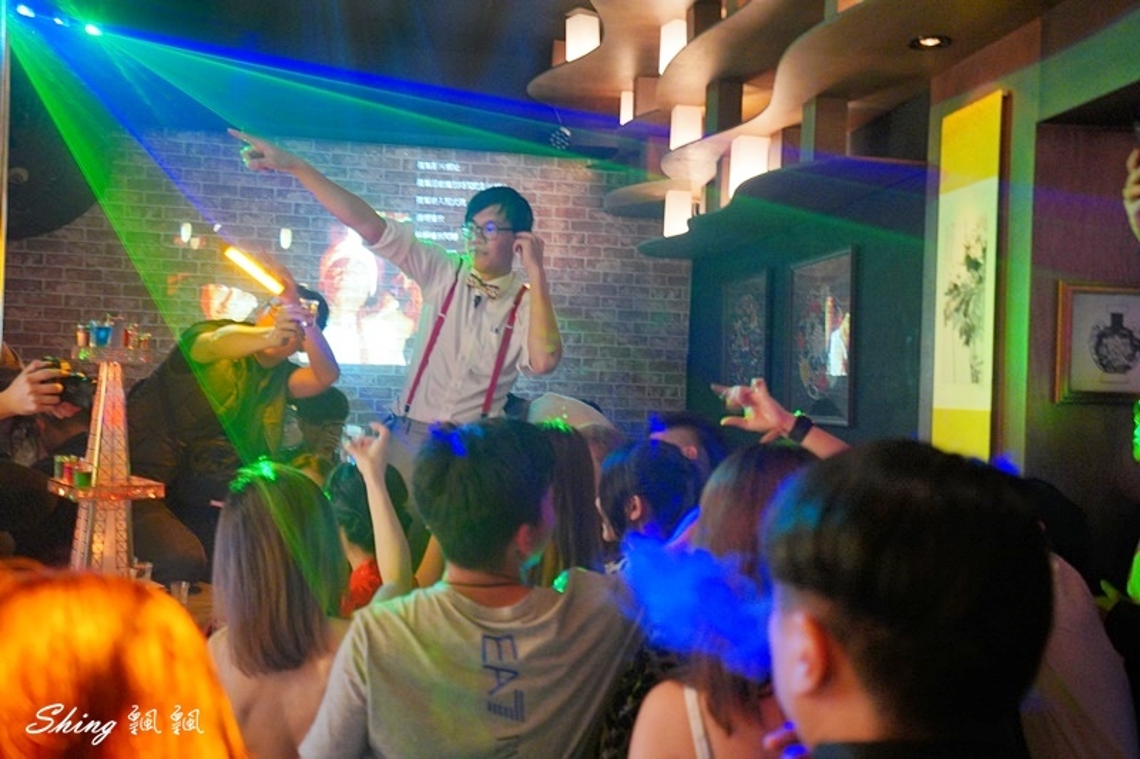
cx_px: 570
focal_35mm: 35
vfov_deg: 37.8
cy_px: 380
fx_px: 1108
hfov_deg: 54.4
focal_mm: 35
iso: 3200
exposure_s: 1/25
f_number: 4
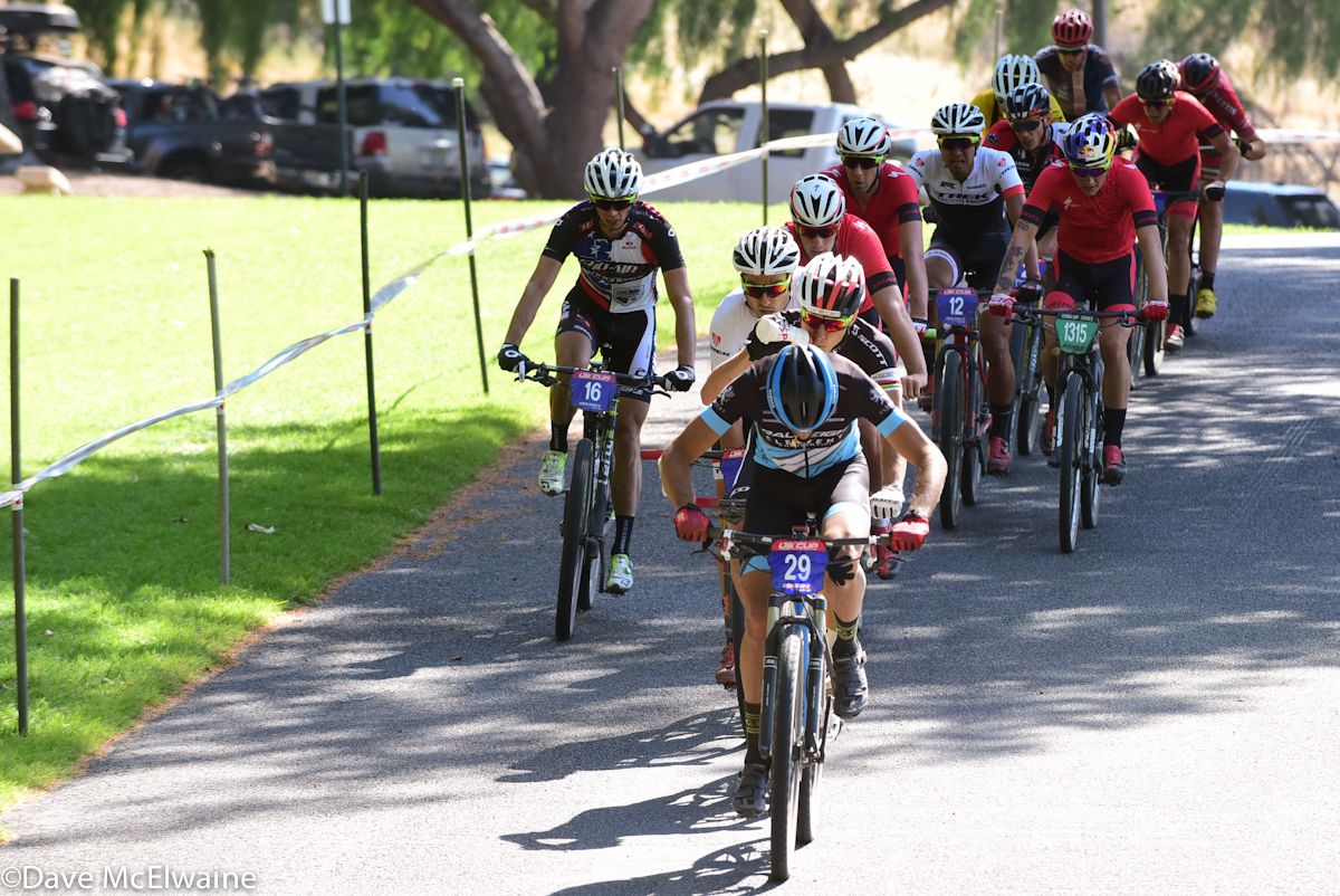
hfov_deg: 10.3
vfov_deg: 6.9
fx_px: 7450
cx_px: 670
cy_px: 448
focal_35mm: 200
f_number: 3.2
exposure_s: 1/640
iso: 640
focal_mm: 200
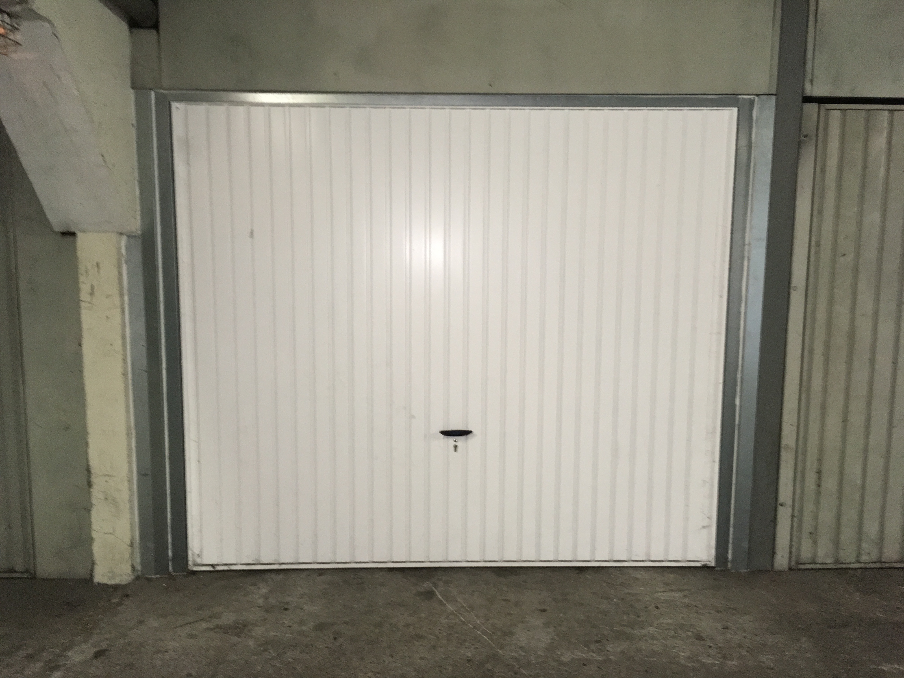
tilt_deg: -9.9
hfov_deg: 61.7
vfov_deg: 48.2
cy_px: 339
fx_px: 757
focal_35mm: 29
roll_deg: -0.2
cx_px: 452
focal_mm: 4.15
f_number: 2.2
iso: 125
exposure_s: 1/17
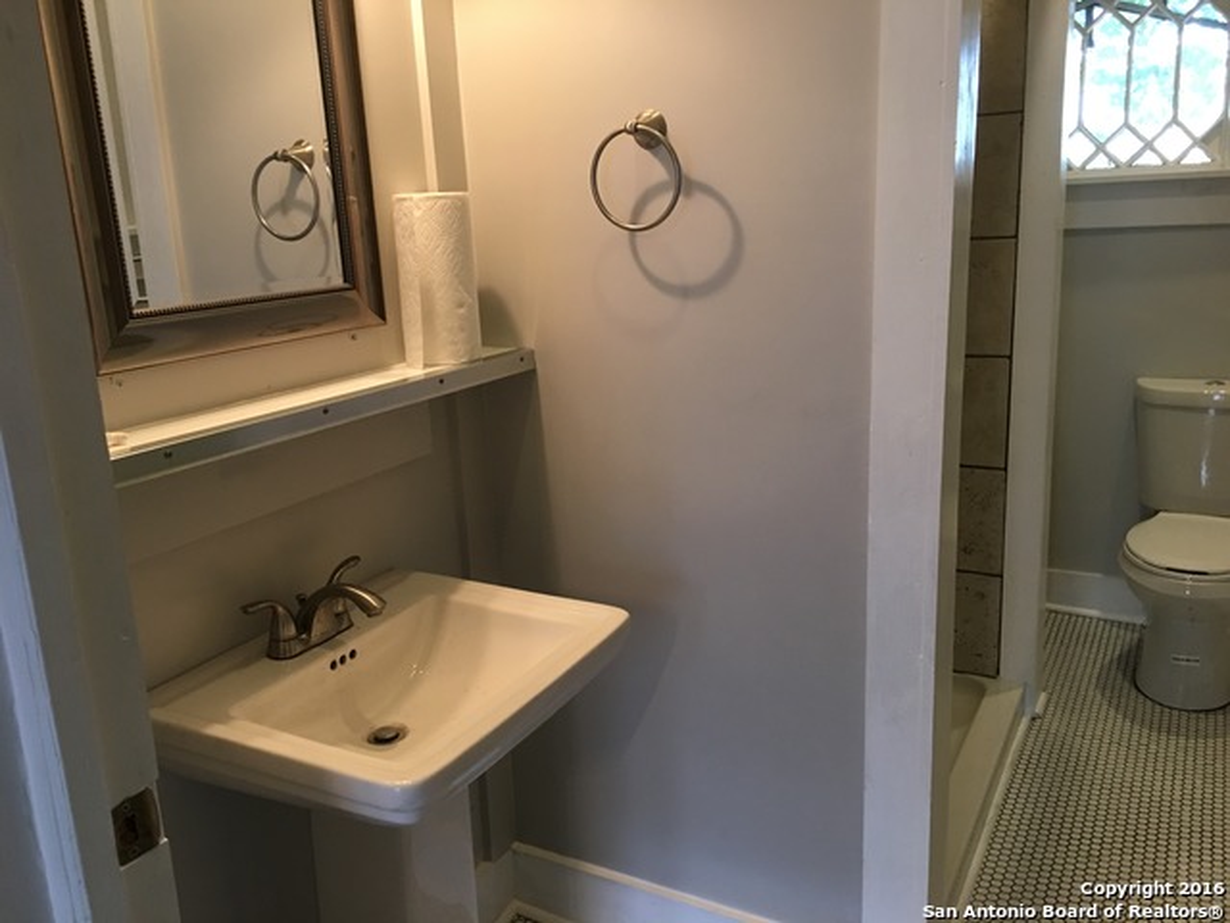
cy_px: 462
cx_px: 615
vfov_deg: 48.2
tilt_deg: -12.1
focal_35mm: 29
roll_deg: +3.0
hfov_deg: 61.7
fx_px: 1030
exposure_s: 1/15
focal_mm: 4.15
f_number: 2.2
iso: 64
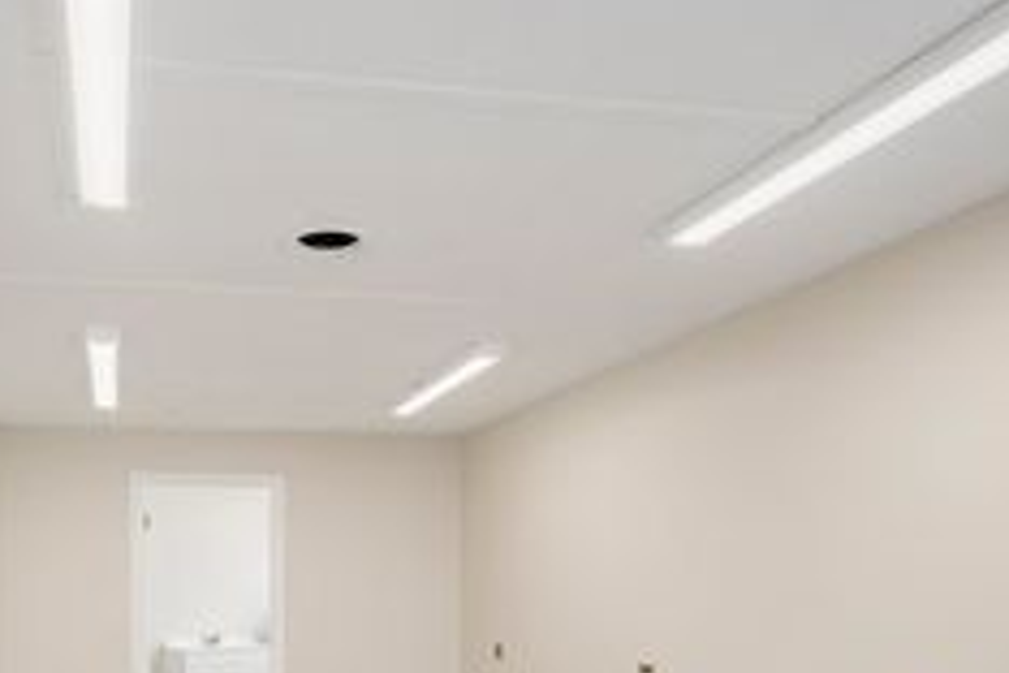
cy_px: 602
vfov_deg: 38.4
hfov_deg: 56.2
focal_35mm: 32
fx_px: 897
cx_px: 267
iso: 160
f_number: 7.1
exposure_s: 1/15
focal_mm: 15
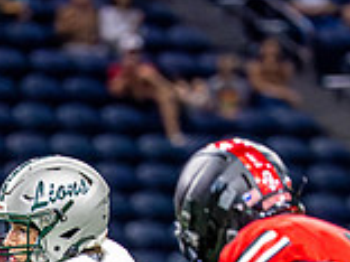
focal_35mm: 798
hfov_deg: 2.5
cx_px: 58
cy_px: 473
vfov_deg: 1.9
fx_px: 8069
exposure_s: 1/1600
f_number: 2.8
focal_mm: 168
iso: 5000
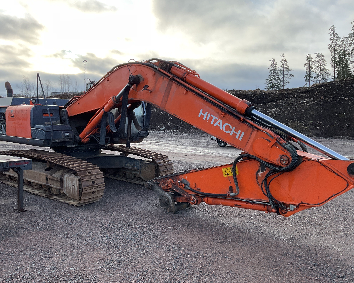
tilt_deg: -4.3
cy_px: 144
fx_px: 325
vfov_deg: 47.1
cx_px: 165
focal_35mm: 31
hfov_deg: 57.1
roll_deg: -1.8
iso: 25
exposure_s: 1/378
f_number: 1.8
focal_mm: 3
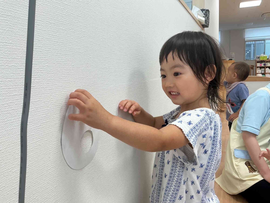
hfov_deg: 61.7
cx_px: 135
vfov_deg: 48.2
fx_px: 226
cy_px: 102
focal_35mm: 29
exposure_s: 1/120
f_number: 1.8
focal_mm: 3
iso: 32
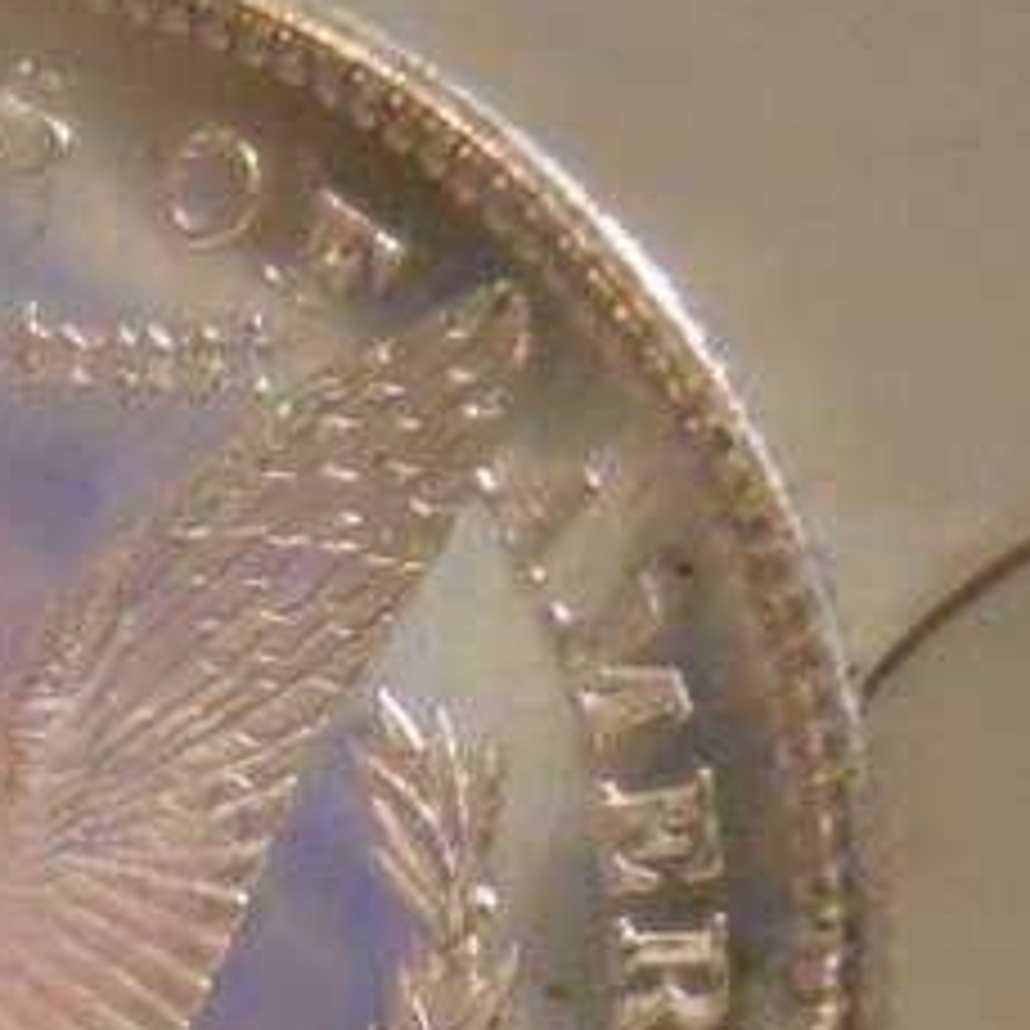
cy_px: 1415
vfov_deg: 15.5
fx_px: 3568
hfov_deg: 15.8
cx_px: -198
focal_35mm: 106
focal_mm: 5
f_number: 2.7
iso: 800
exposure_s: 1/50
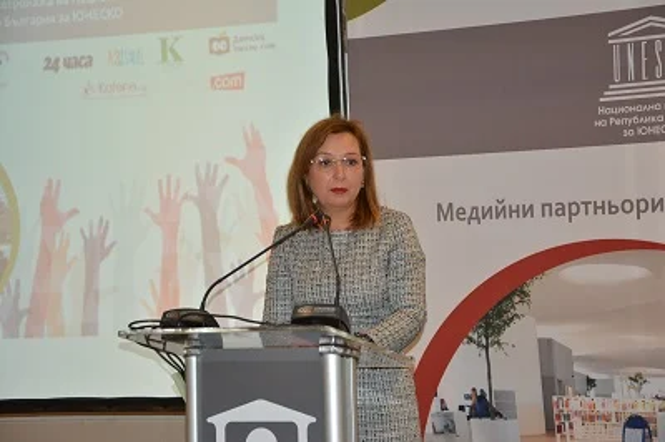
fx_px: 1938
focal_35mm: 105
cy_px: 221
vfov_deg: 13.0
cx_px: 332
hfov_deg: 19.5
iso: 500
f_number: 5.3
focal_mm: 70
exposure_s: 1/60
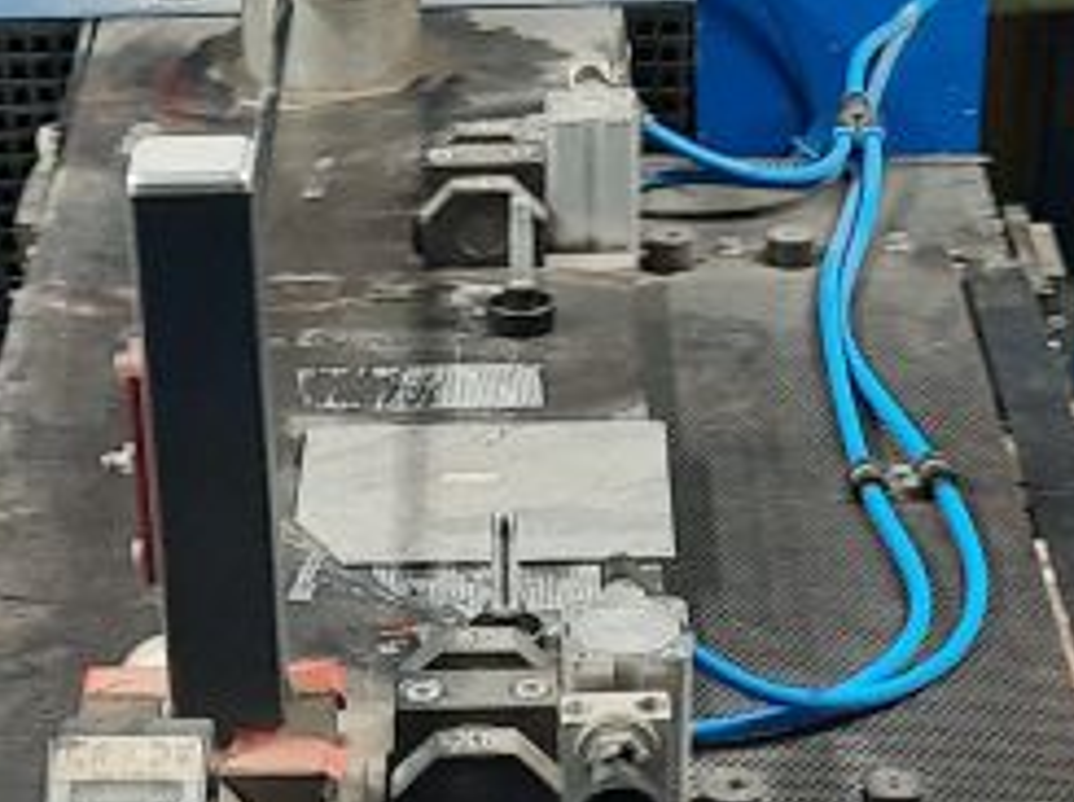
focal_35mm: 109
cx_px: 441
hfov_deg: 18.1
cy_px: 1179
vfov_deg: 12.9
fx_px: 3377
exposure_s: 1/50
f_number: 2
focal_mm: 4.6
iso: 320
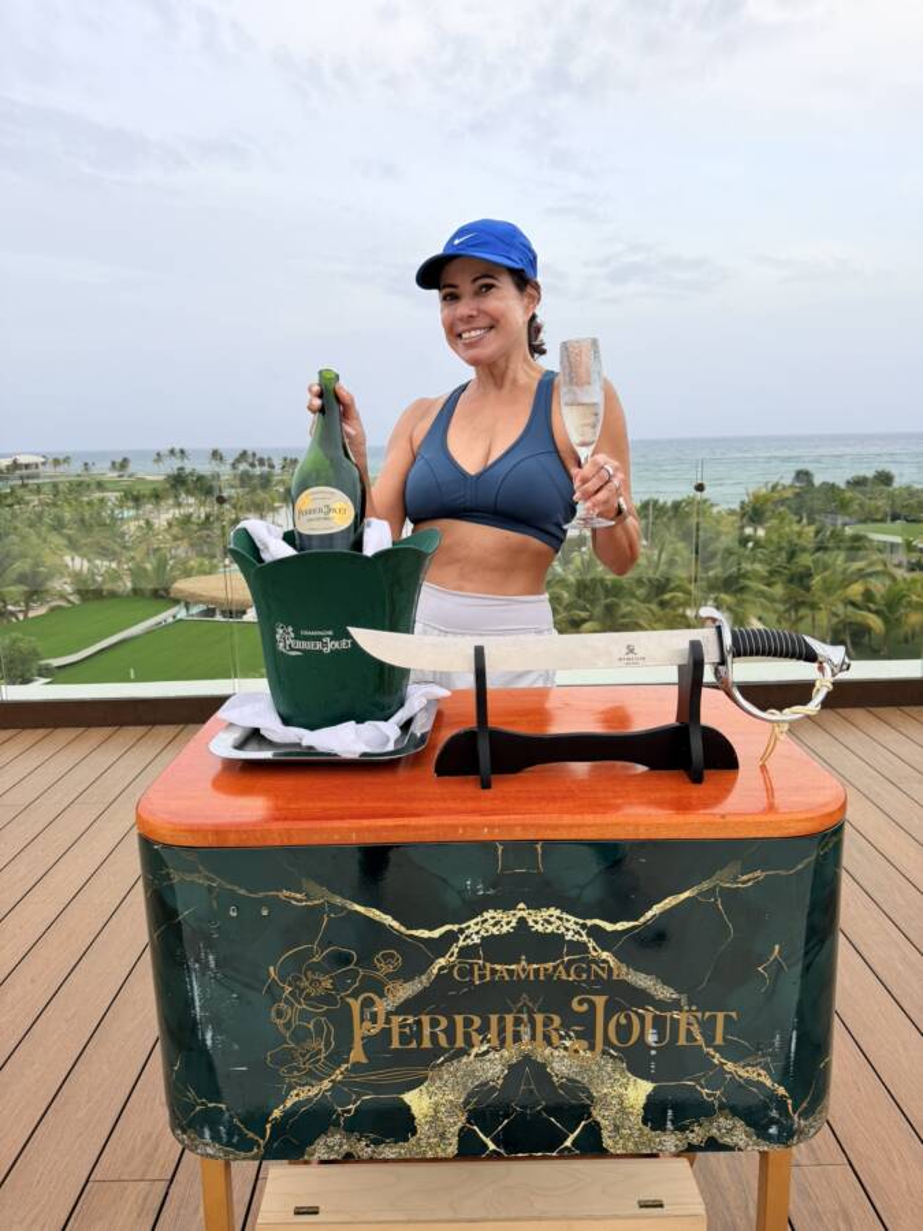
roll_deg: +1.9
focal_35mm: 24
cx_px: 462
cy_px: 616
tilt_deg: -10.9
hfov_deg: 56.8
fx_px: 853
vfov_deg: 71.6
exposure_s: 1/142
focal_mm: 6.76
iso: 64
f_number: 1.78
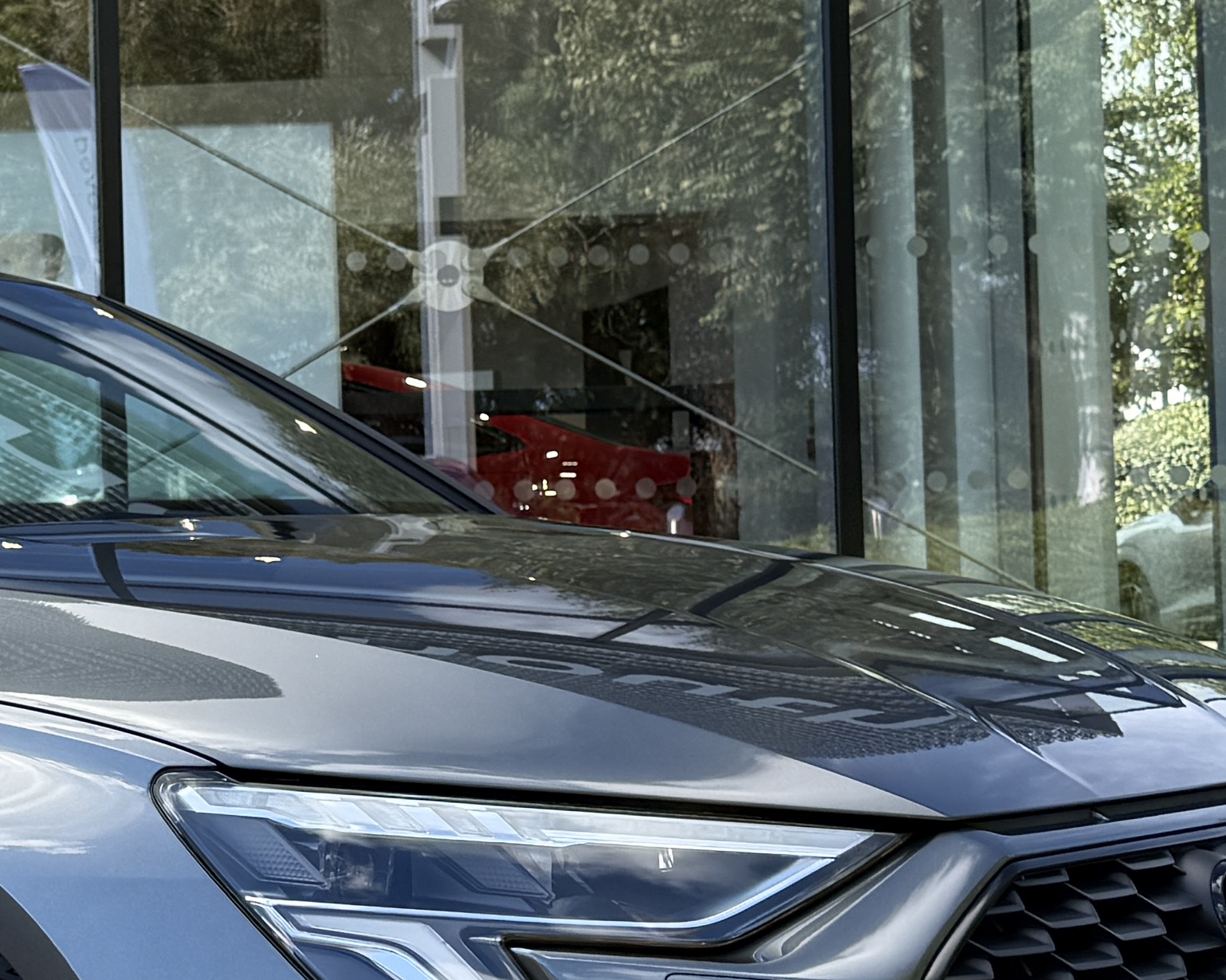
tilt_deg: +1.0
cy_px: 455
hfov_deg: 20.8
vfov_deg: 17.7
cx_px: -166
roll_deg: +1.6
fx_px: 3156
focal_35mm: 87
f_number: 1.78
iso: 80
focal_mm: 6.76
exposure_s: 1/1060
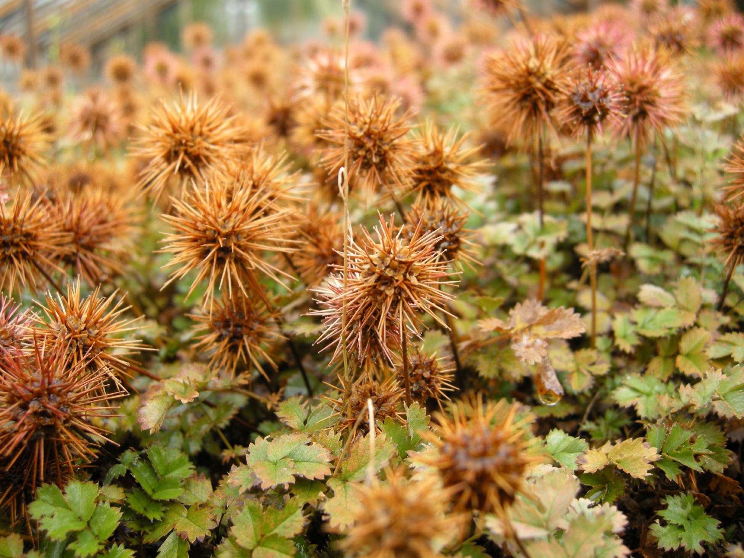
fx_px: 752
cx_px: 372
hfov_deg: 52.6
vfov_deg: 40.7
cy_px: 279
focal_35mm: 35
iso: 64
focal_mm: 7.5
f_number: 3
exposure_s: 1/62.7
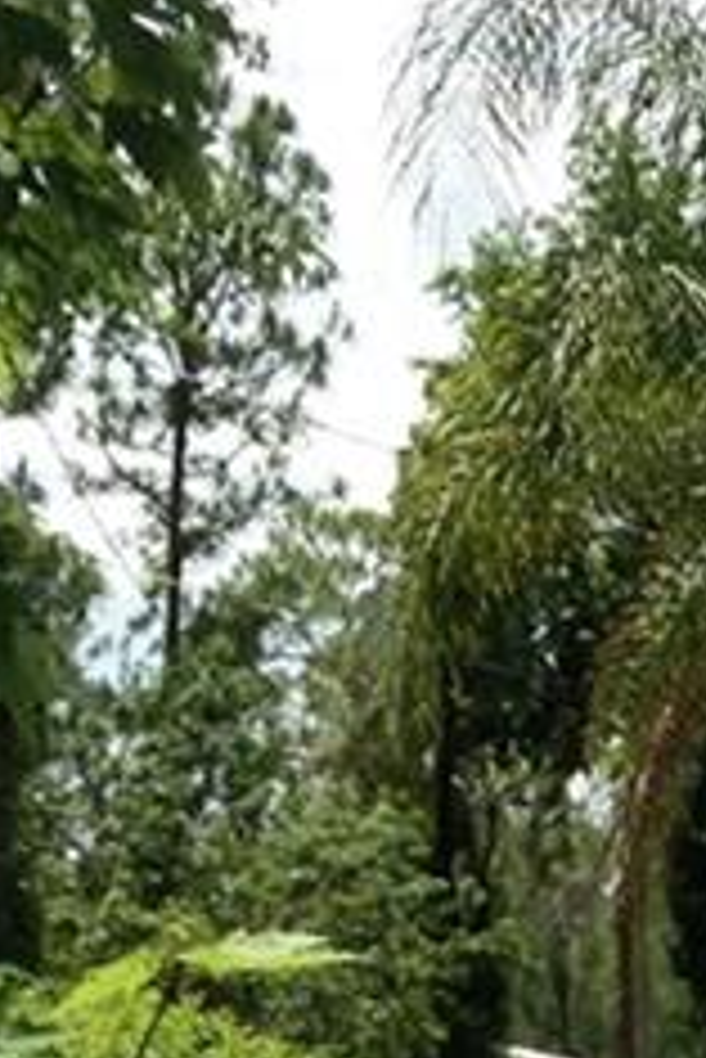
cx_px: 1241
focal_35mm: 149
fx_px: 4376
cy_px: 1234
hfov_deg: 8.9
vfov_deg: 13.4
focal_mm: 3.3
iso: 25
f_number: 2.4
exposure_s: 1/1233
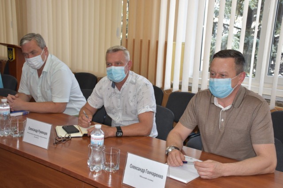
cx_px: 142
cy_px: 94
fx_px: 354
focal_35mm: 45
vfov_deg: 29.8
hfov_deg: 43.6
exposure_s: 1/125
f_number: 5.6
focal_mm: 30
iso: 360
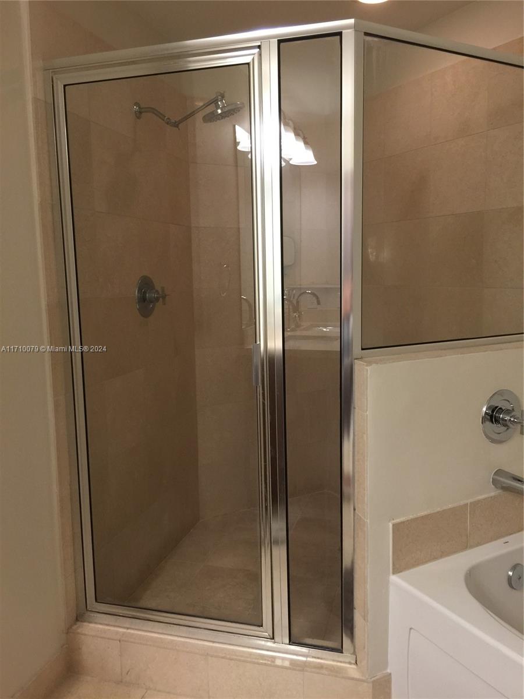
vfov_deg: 61.7
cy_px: 350
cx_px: 262
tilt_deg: -6.9
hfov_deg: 48.2
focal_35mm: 29
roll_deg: +1.3
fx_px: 585
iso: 80
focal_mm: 4.15
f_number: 2.2
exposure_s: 1/15
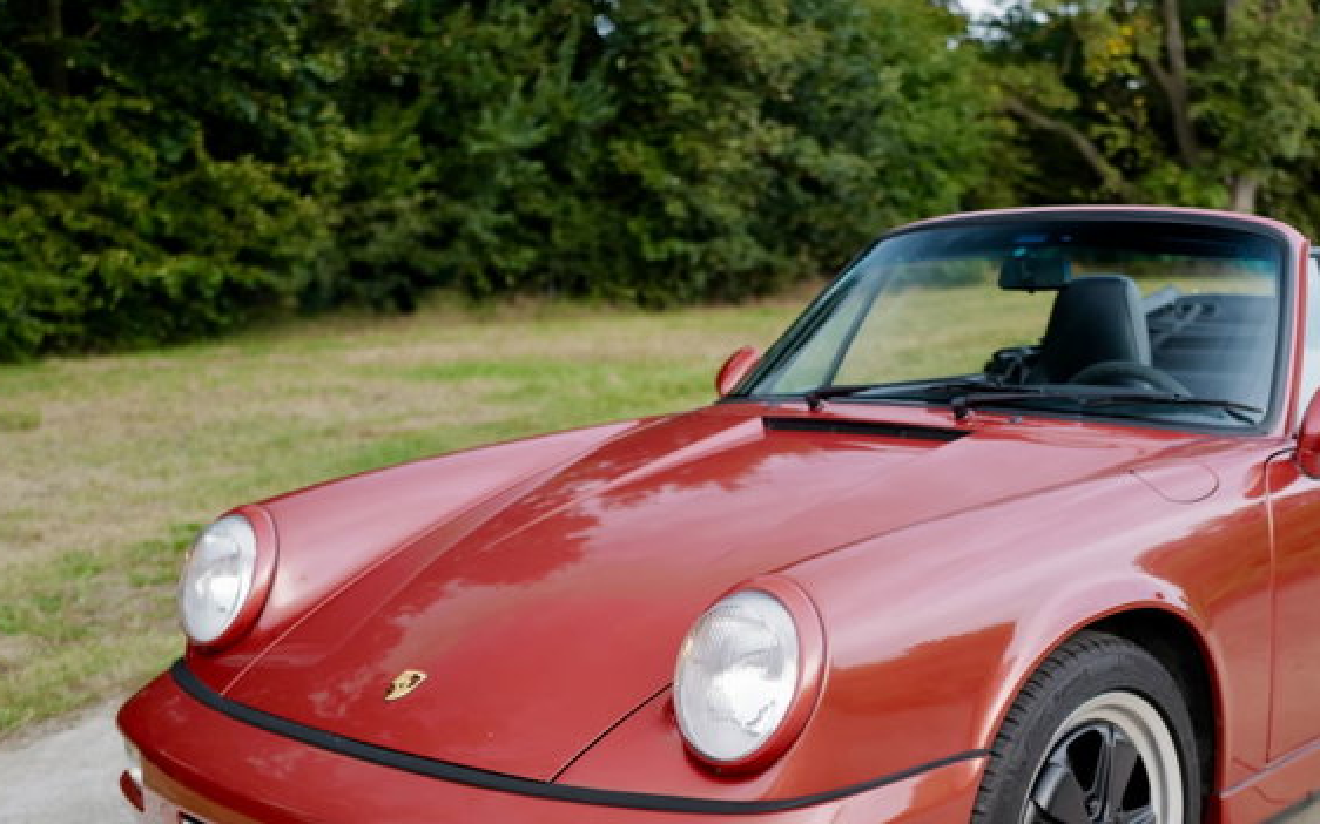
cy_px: 556
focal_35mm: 52
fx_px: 1870
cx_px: 871
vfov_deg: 24.7
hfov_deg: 38.5
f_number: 1.8
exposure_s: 1/60
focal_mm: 28
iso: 100
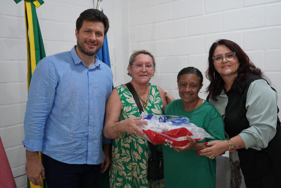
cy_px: 94
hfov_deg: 58.7
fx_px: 250
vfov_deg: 41.1
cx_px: 140
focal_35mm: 32
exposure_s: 1/160
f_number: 4
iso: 2500
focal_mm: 32
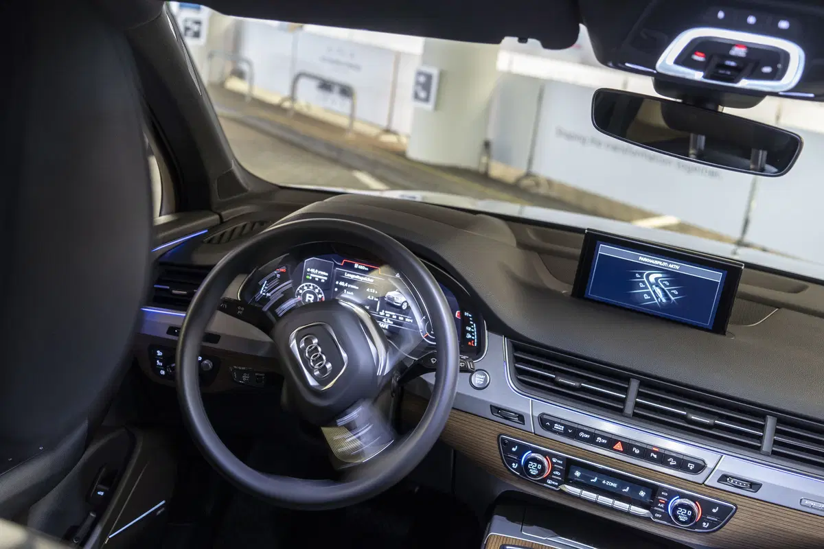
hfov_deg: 50.7
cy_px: 274
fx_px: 870
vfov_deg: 35.1
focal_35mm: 38
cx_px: 412
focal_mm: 38
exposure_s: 1/6
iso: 1000
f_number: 4
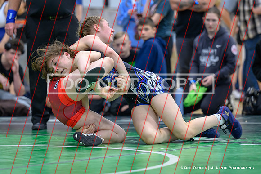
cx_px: 138
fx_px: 1385
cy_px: 89
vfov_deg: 7.2
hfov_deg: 10.8
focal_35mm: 191
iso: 2000
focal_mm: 135
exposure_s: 1/640
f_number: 2.8
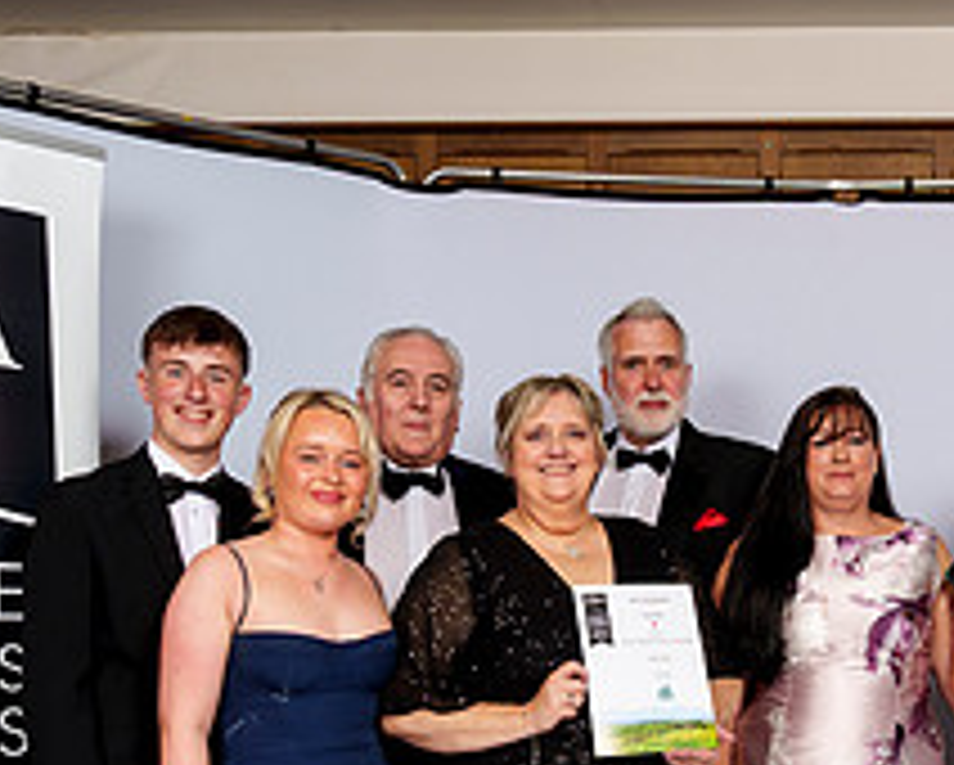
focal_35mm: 63
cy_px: 731
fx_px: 1780
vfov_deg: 23.4
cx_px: 837
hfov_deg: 28.9
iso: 100
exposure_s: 1/125
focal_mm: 24
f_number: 8
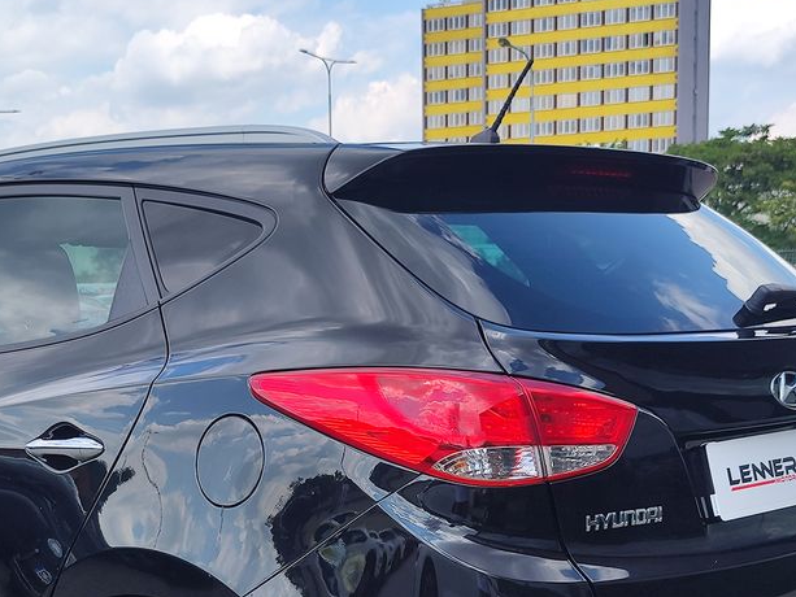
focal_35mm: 45
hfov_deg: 41.6
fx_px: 1035
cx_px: 274
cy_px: 572
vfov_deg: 30.3
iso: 50
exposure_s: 1/649
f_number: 1.69
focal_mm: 7.01
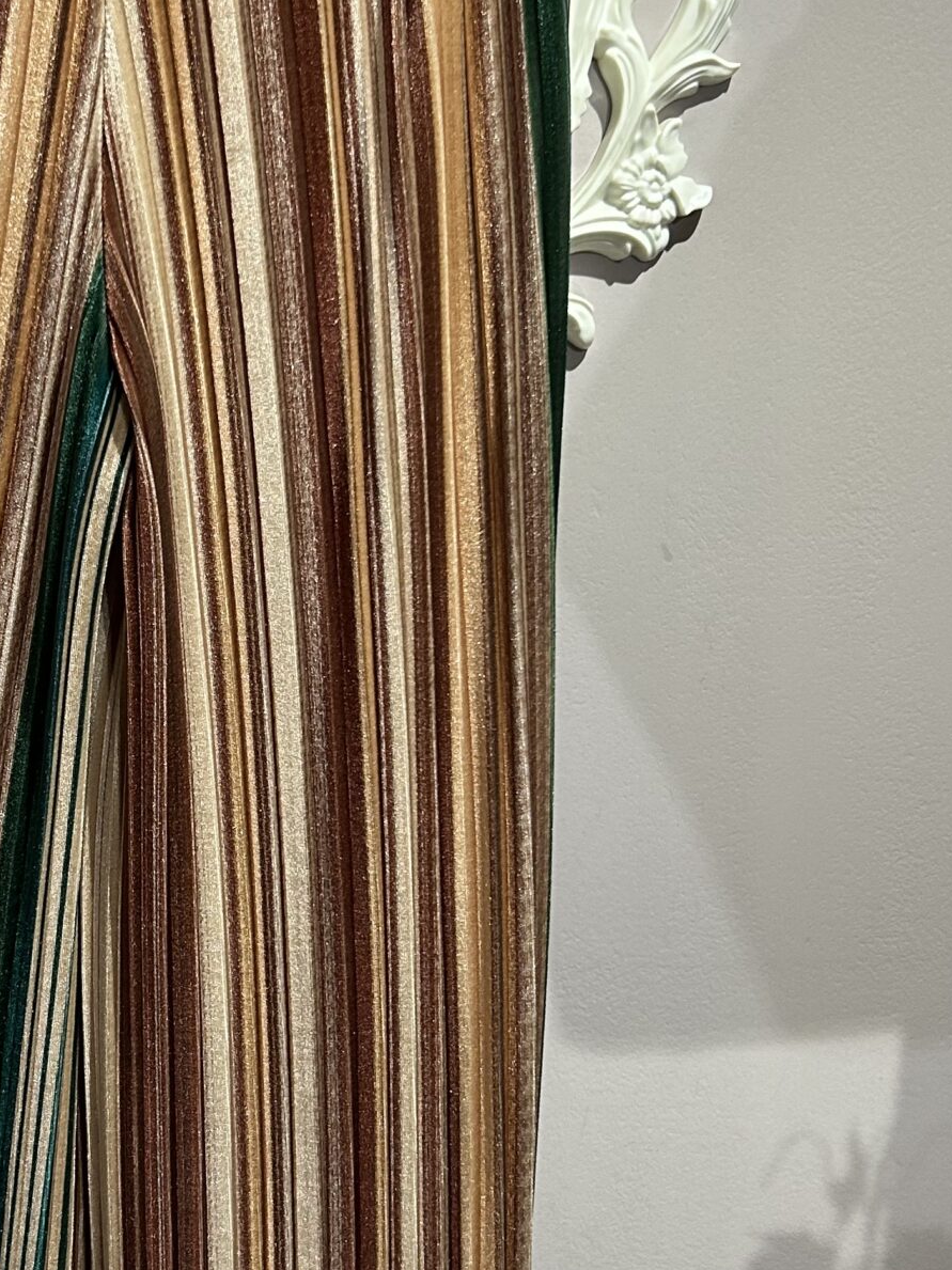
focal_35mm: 56
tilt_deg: -12.1
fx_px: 2055
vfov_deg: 34.3
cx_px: 187
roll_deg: -1.7
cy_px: 579
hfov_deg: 25.6
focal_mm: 5.7
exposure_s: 1/50
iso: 125
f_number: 1.5
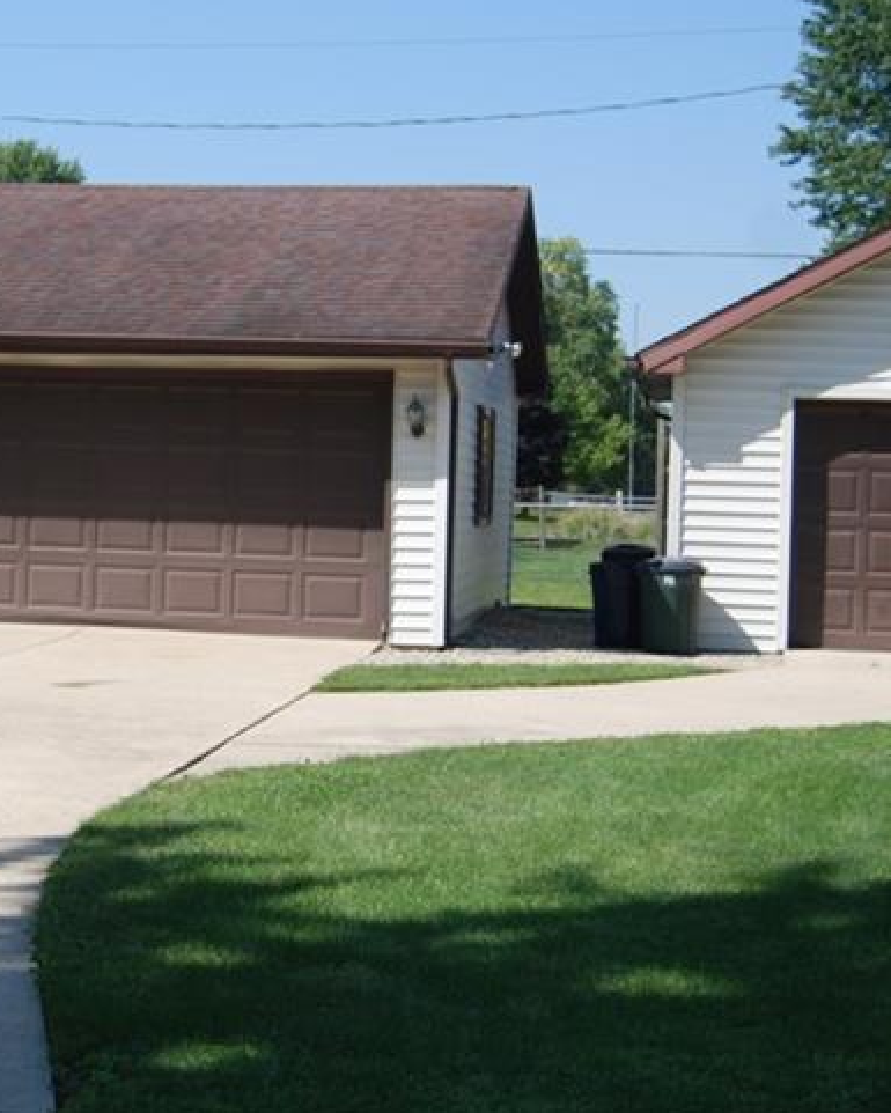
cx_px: 206
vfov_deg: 26.4
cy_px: 511
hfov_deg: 21.1
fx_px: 2373
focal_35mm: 72
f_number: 4
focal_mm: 24
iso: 100
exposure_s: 1/800
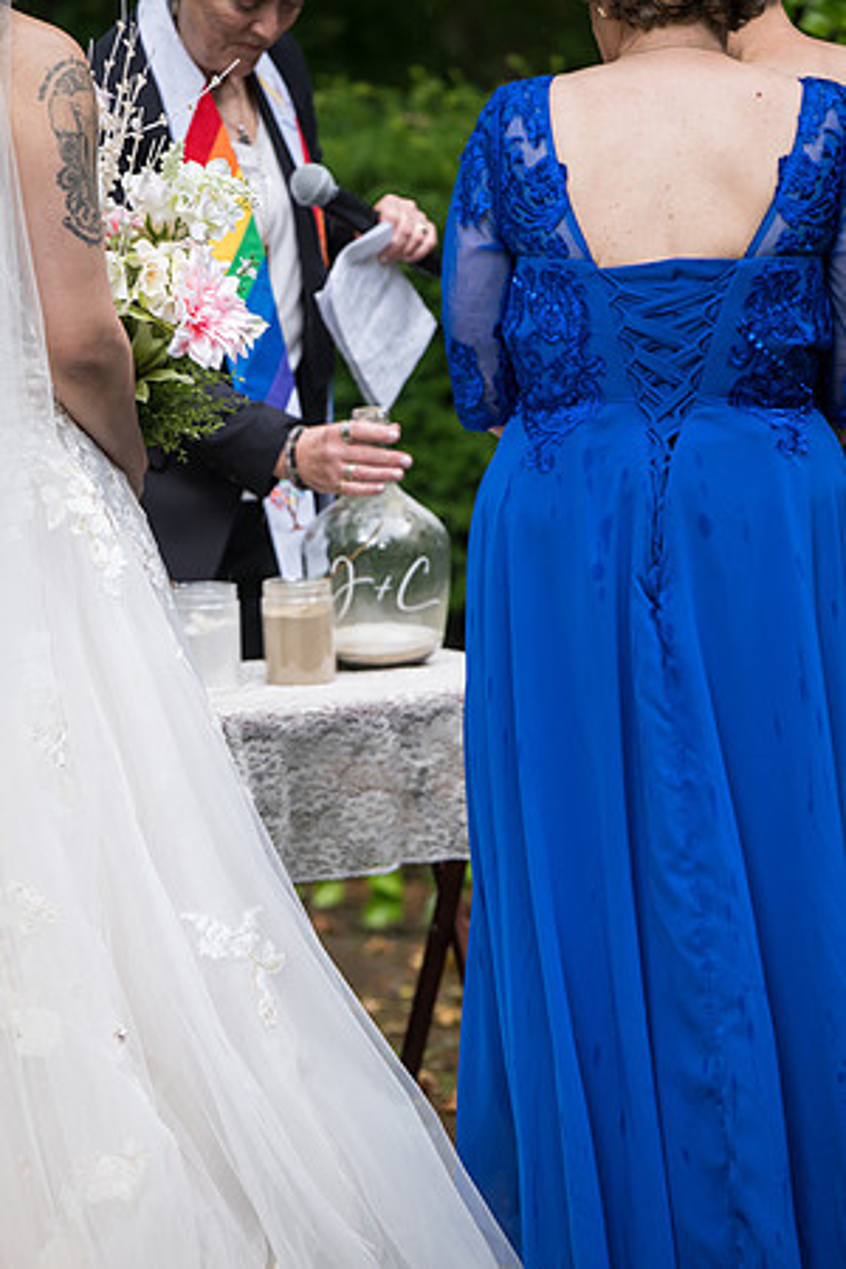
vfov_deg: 10.3
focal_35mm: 200
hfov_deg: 6.9
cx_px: 423
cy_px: 634
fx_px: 7049
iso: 500
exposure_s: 1/400
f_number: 4
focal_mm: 200
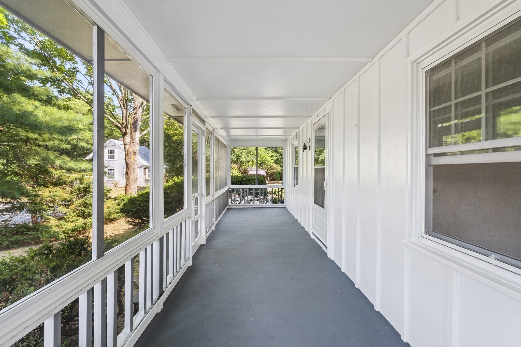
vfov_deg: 72.0
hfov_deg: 95.0
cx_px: 260
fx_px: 239
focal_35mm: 16
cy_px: 174
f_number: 9
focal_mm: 16.5
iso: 100
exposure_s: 1/4
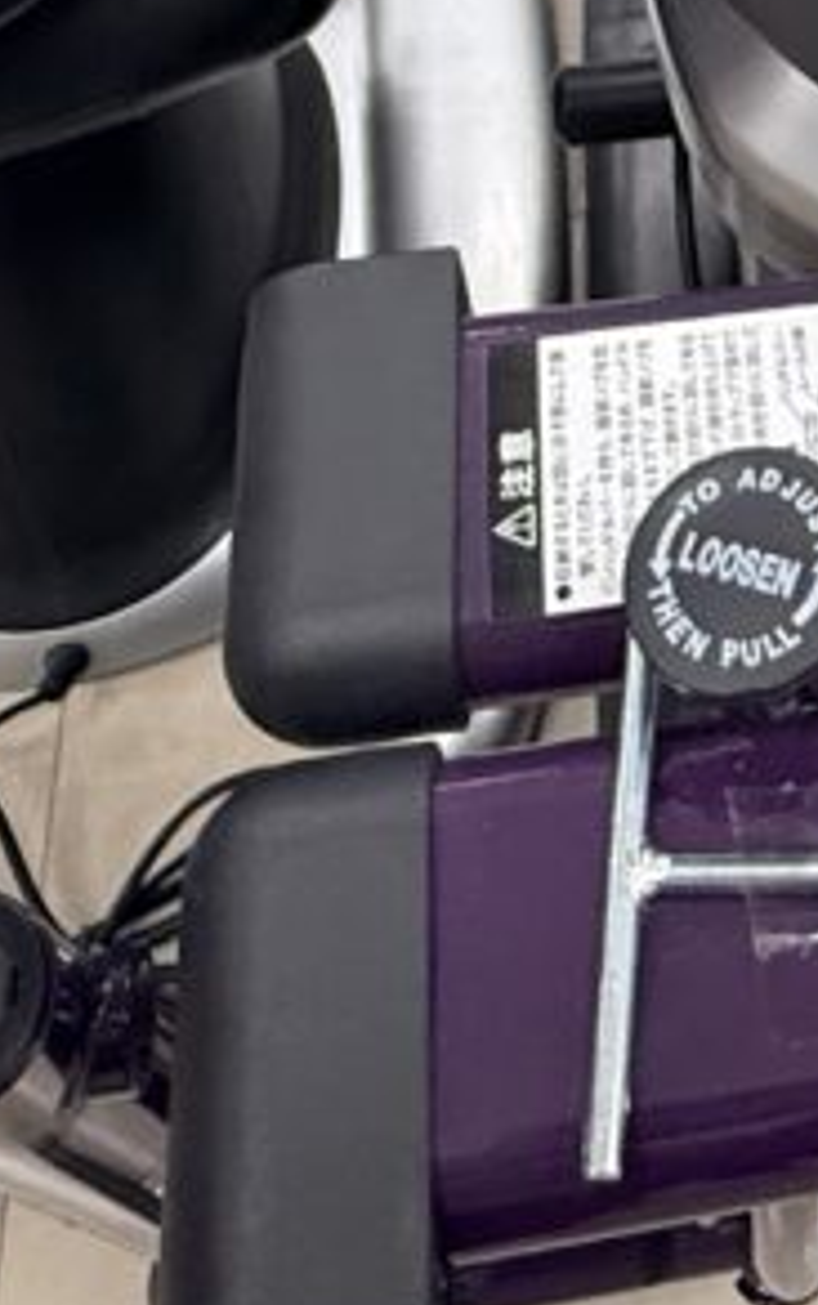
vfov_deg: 27.5
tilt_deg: -48.0
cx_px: 1091
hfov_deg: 18.5
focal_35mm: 65
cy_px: -286
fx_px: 2314
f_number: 2.2
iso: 250
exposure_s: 1/100
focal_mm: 2.22
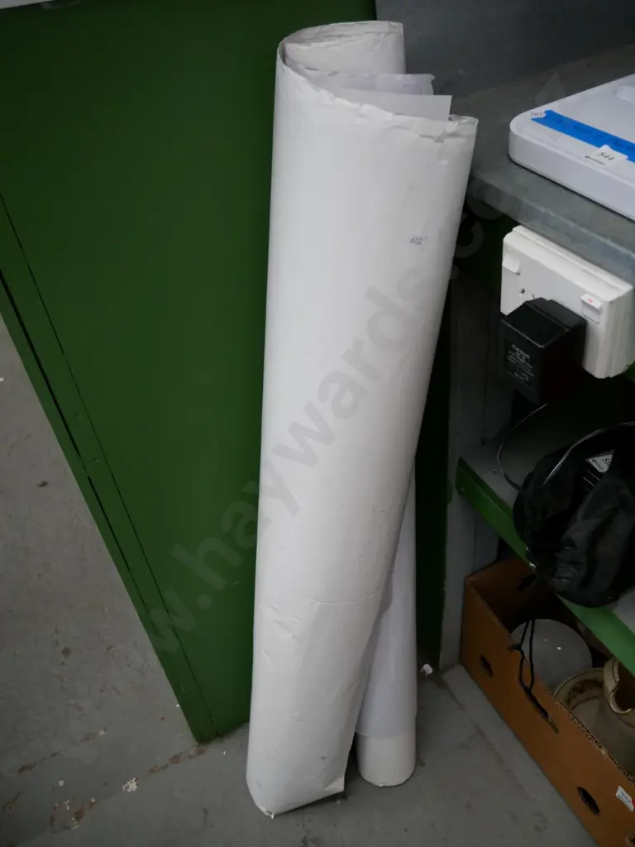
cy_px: 424
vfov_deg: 60.0
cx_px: 318
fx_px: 734
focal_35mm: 30
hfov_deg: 46.8
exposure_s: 1/60
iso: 1000
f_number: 4
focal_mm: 15
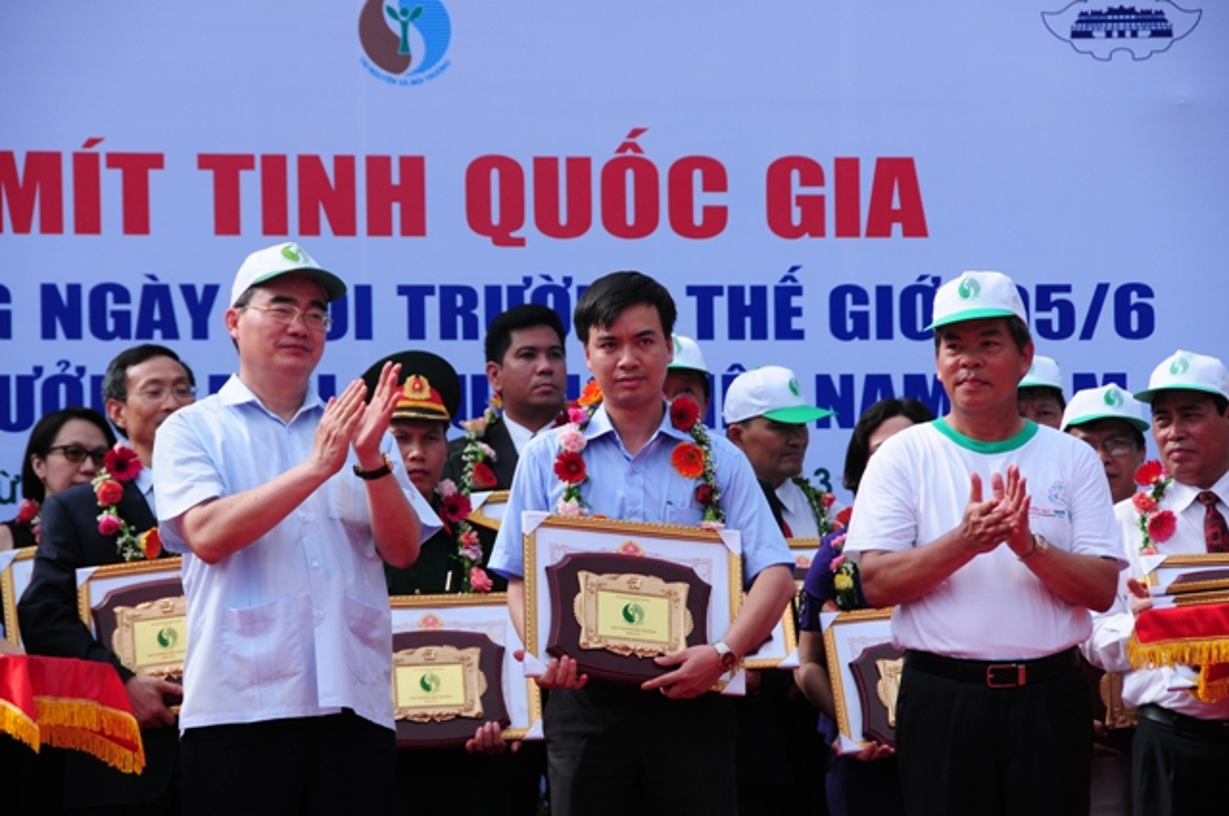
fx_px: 5728
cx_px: 614
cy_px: 408
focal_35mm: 168
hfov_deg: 12.2
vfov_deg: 8.1
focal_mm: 112
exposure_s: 1/800
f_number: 6.3
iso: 320
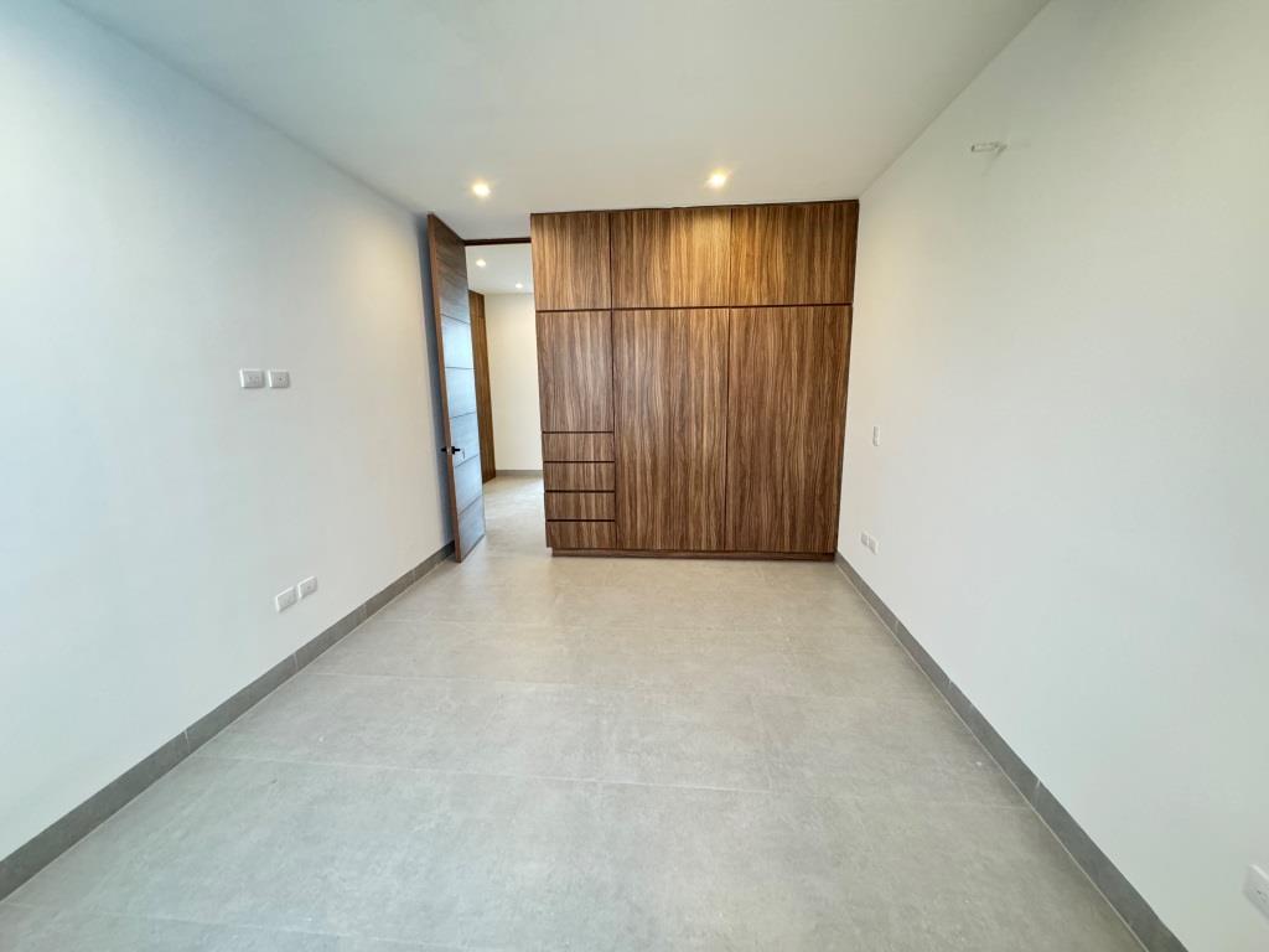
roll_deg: +1.2
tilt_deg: -11.8
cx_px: 634
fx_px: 513
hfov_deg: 102.1
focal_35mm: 14
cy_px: 476
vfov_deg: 85.7
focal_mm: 2.22
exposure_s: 1/60
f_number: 2.2
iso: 640
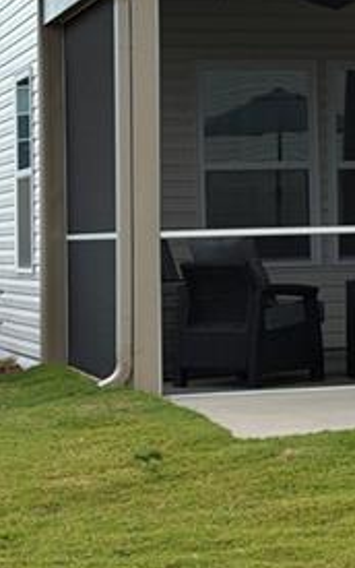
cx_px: 526
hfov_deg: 9.0
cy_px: 109
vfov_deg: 14.6
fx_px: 2197
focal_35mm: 142
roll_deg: +1.1
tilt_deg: +2.3
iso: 100
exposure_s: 1/2033
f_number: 1.78
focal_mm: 6.76
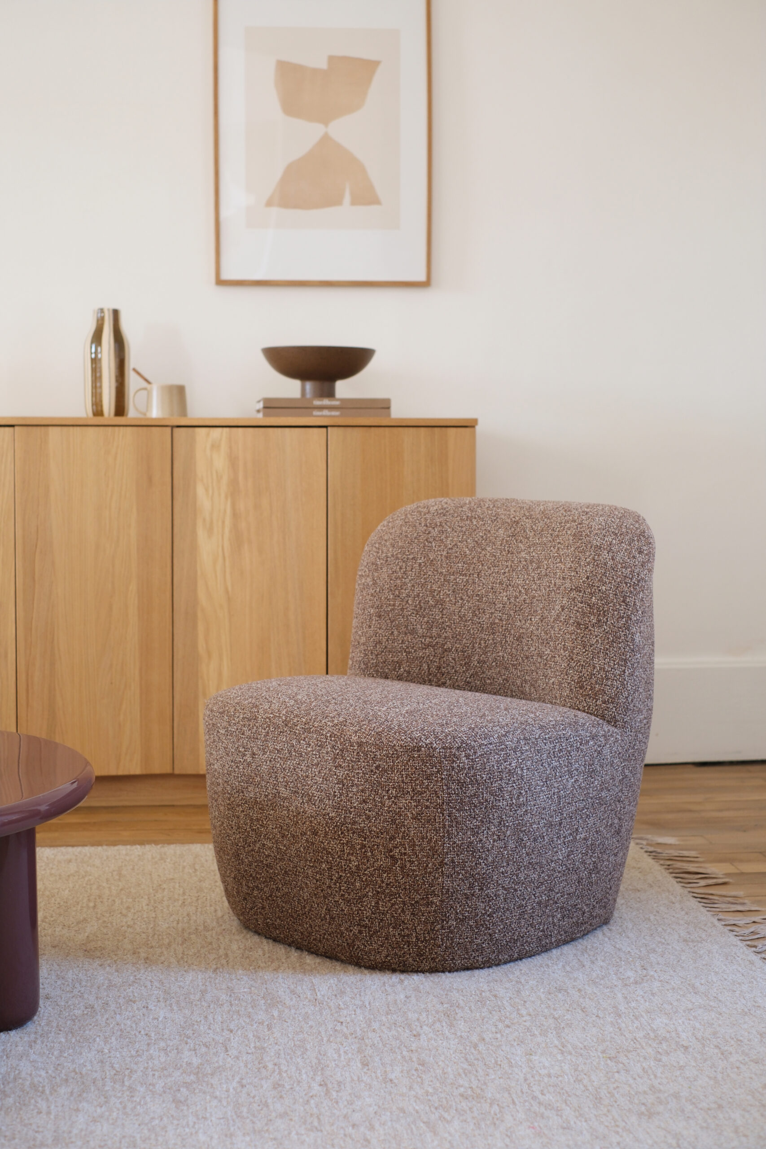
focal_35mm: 56
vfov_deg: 35.6
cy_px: 574
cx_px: 383
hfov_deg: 24.2
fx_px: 1787
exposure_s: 1/2400
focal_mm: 37.6
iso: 125
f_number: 4
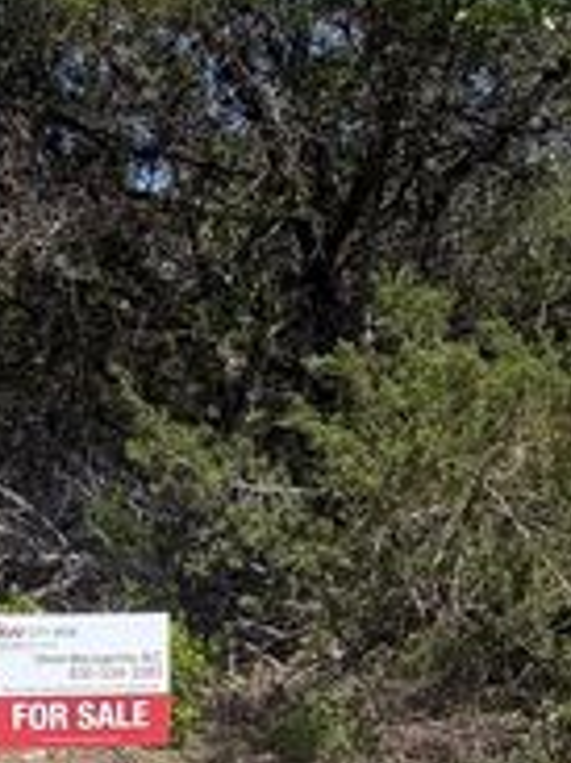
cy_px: 627
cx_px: 88
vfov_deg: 36.1
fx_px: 1123
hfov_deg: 27.7
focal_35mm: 51
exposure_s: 1/864
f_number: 2.2
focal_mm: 2.22
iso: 20
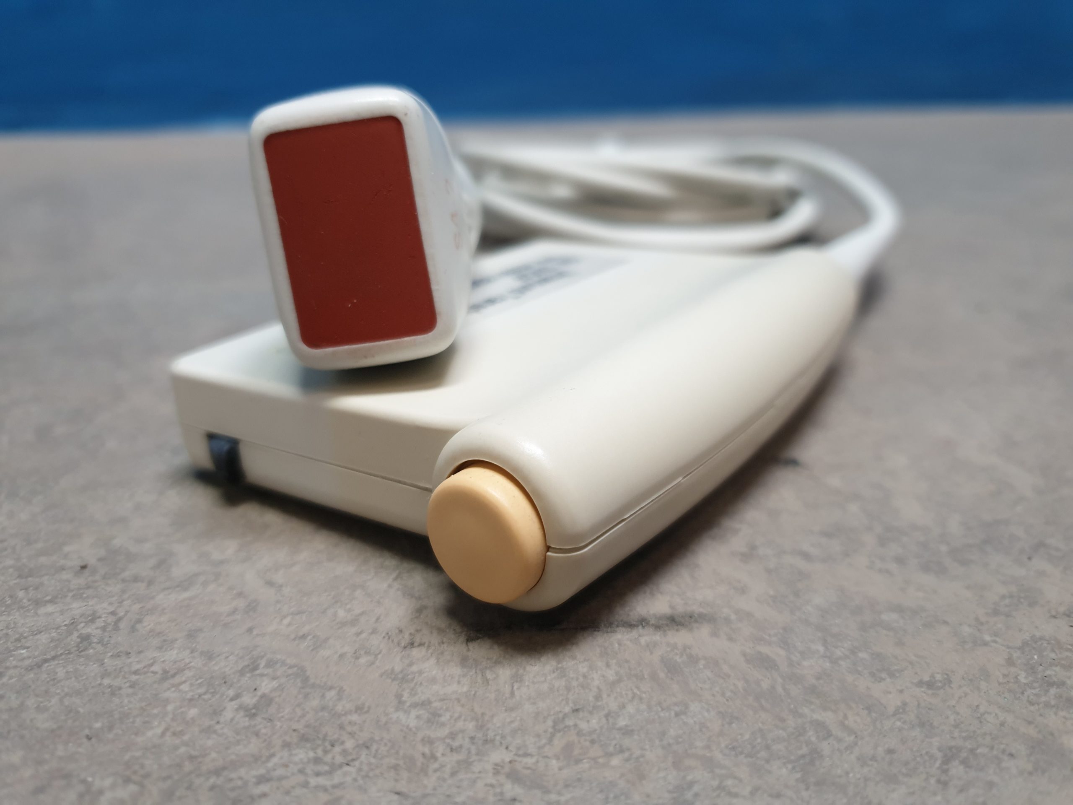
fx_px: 806
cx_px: 536
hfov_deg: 67.3
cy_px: 402
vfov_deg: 53.1
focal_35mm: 26
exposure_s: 1/50
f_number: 1.5
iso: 125
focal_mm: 4.3
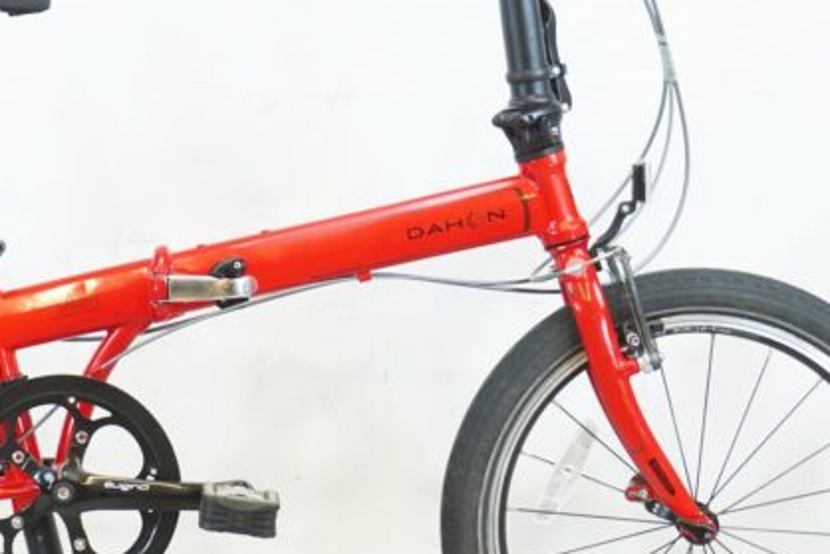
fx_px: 3276
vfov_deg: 9.7
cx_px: 179
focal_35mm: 142
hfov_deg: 14.4
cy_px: 206
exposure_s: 1/40
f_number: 6.3
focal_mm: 45
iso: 800
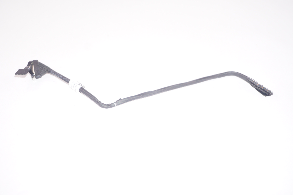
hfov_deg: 31.2
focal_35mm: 64
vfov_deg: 21.0
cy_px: 98
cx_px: 146
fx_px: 524
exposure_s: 1/160
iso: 125
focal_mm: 43
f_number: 5.6
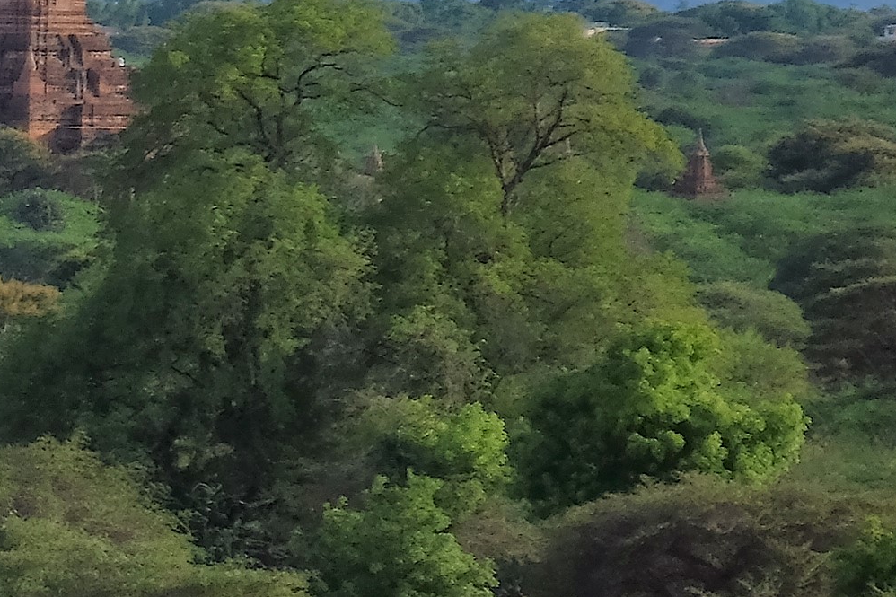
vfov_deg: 1.9
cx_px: -1261
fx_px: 18065
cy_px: 938
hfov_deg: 2.8
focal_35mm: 726
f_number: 5.6
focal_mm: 98.6
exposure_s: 1/500
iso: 200
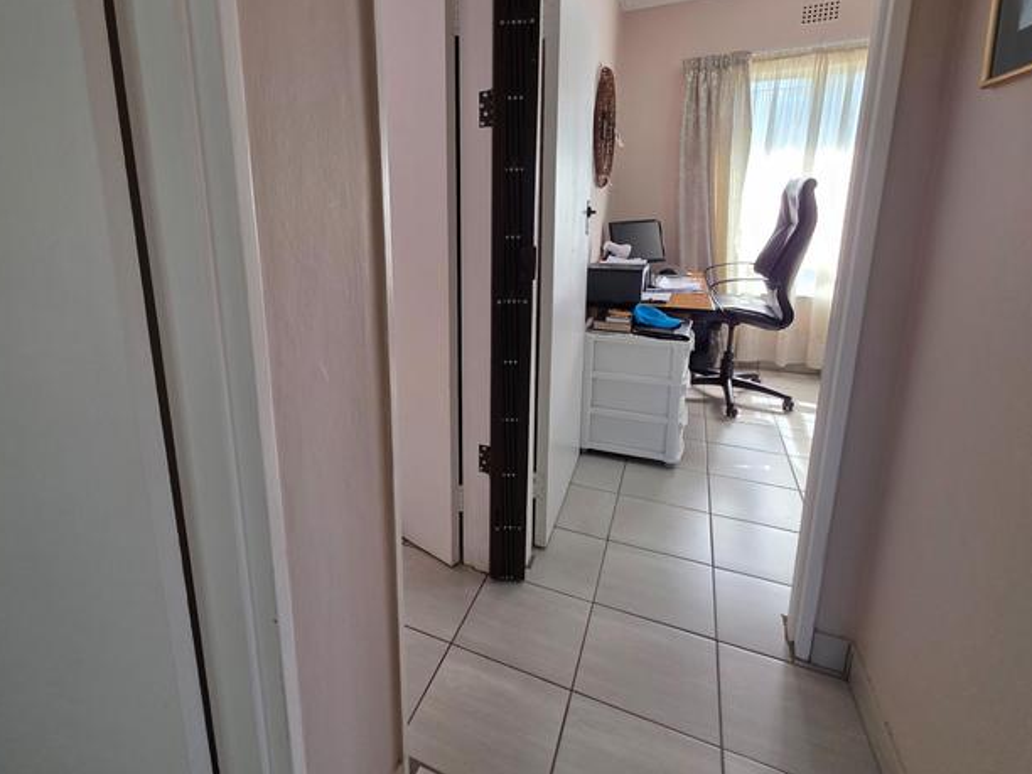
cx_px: 410
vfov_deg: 73.9
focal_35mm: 17
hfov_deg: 89.8
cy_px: 310
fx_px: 507
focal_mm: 2.2
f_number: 1.9
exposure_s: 1/100
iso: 80
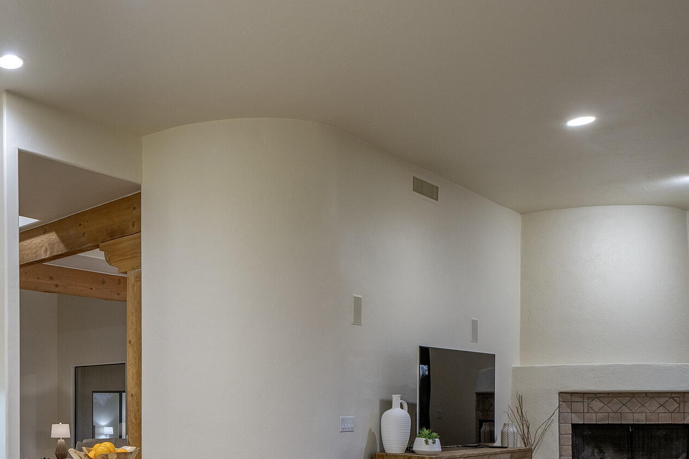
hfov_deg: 49.0
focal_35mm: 33
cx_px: 31
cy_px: 401
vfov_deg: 37.7
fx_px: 631
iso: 200
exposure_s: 1/3
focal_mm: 15
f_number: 7.1
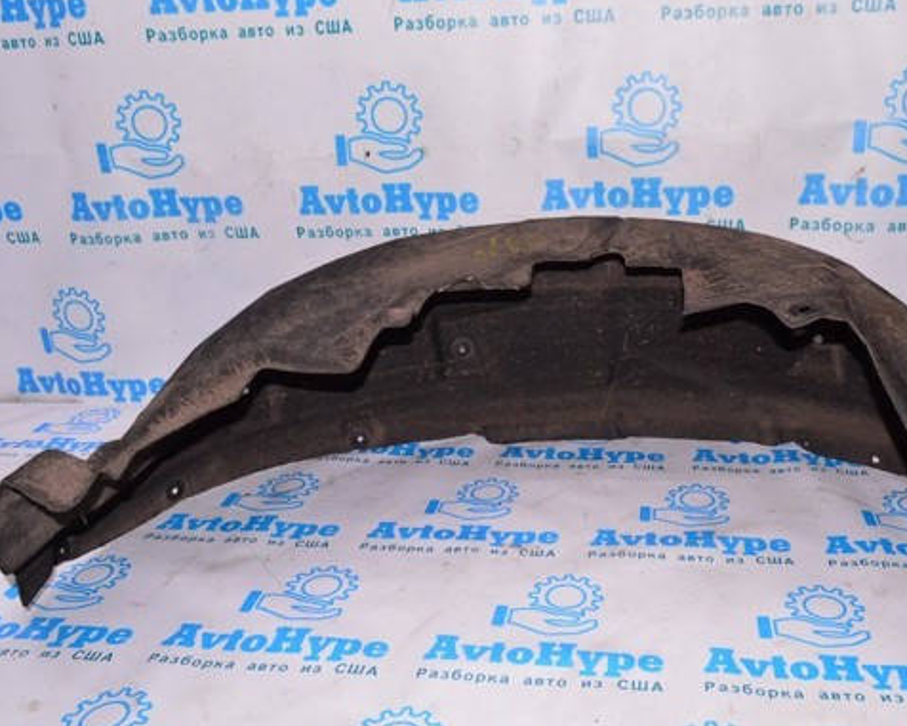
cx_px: 547
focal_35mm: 34
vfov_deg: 43.4
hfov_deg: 52.5
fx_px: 913
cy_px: 369
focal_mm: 18
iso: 1600
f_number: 8
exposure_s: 1/200
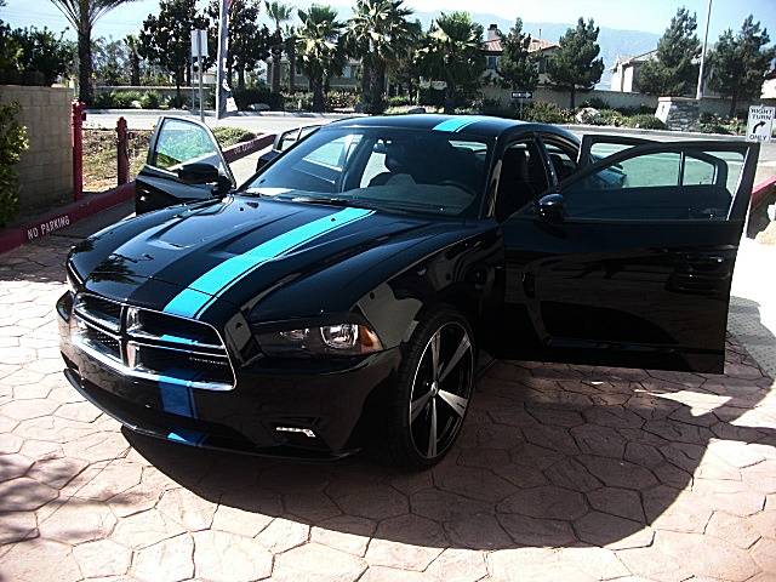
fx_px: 807
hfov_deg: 51.4
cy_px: 291
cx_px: 388
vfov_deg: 39.7
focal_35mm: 36
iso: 50
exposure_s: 1/320
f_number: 2.8
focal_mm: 6.3
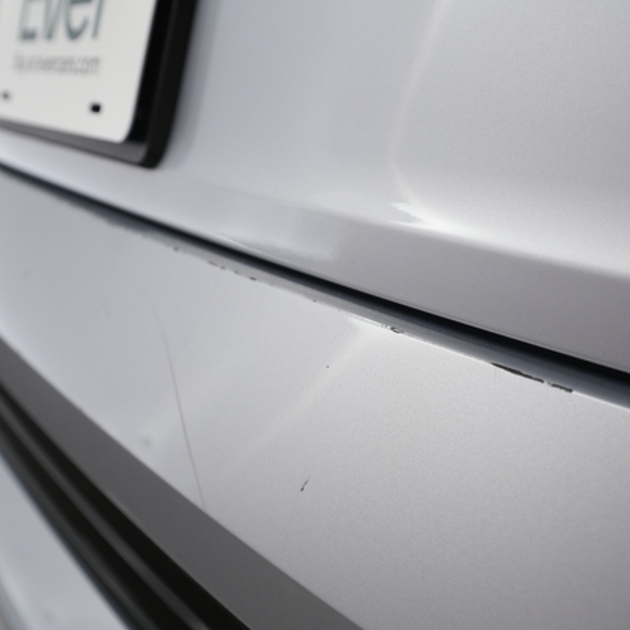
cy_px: 314
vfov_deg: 46.0
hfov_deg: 45.8
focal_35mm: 36
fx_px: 741
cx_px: 250
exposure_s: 1/100
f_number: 4.5
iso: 800
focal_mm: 28
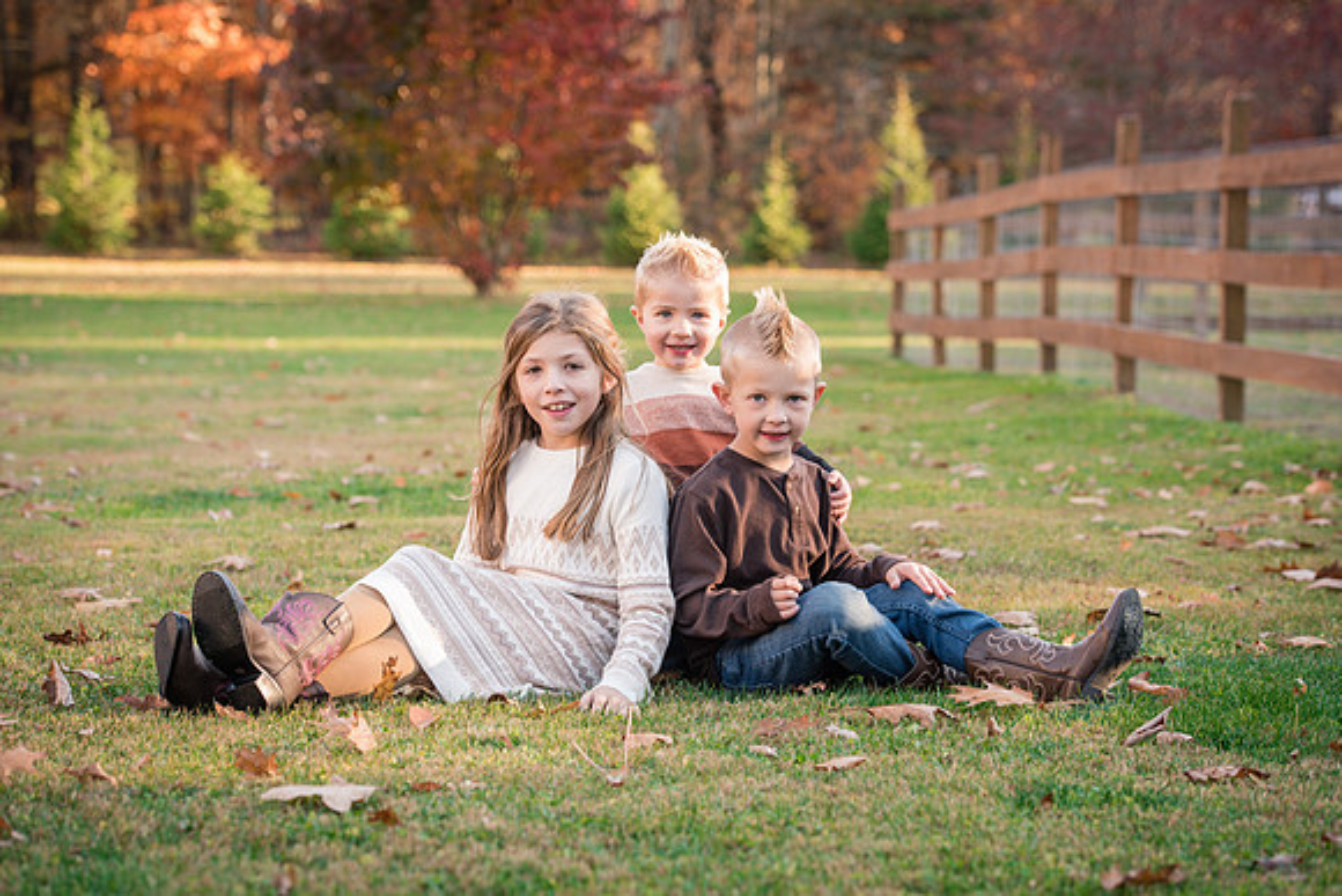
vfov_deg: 15.3
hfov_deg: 22.8
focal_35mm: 89
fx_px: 3333
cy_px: 448
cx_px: 686
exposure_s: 1/160
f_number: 5
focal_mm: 86
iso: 500
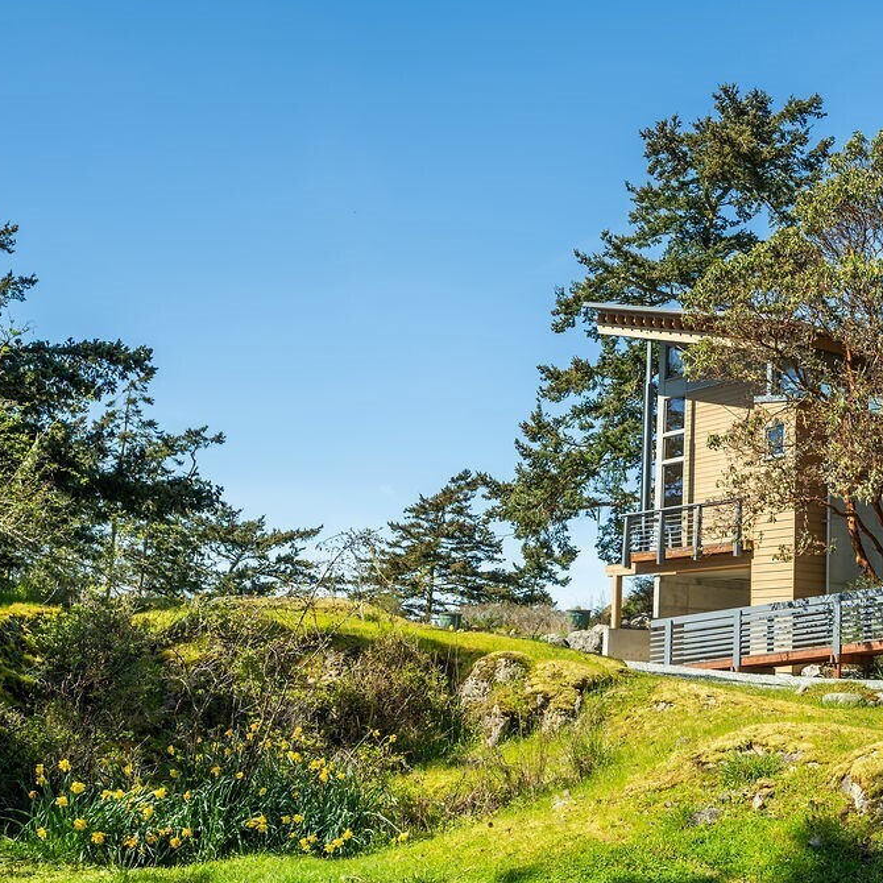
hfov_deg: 42.2
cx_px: 598
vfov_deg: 42.8
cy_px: 437
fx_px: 1126
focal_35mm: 39
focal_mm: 30
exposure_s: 1/400
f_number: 5.6
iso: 100
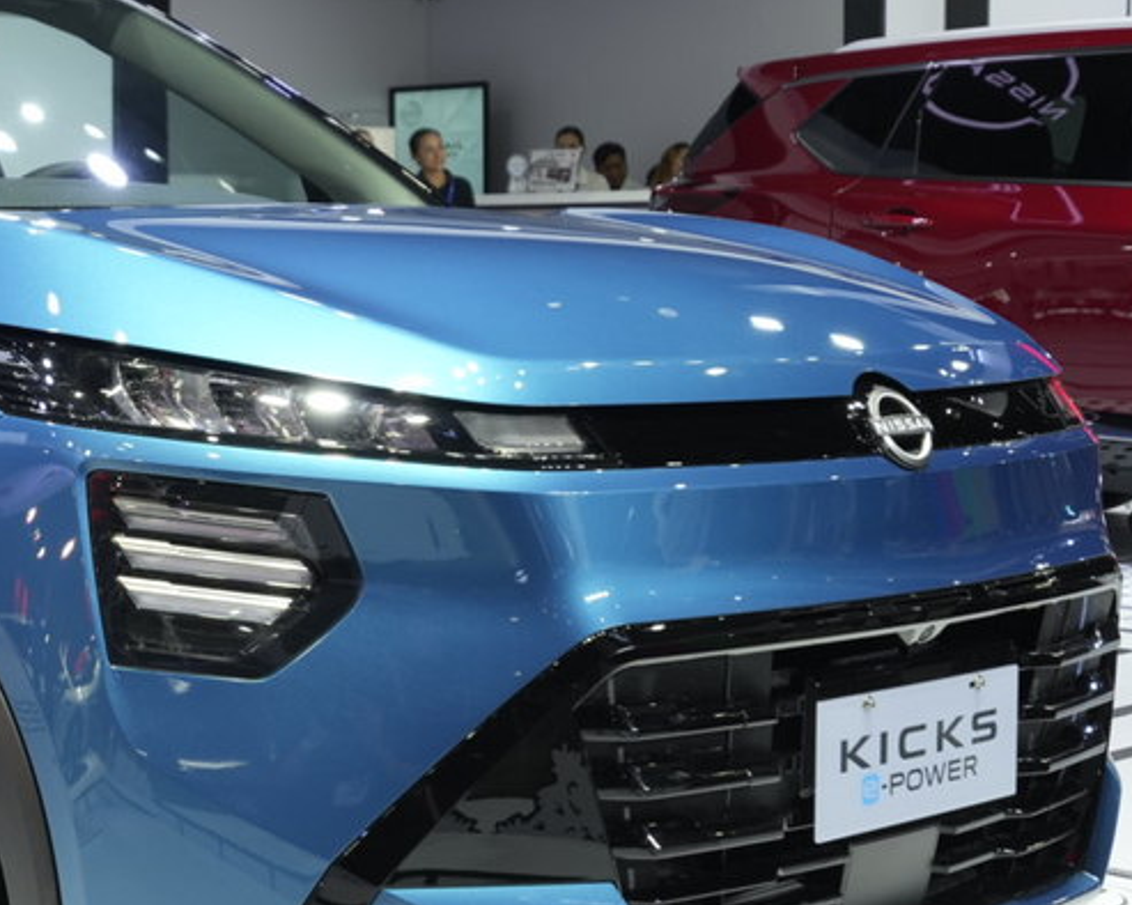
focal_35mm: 80
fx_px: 2679
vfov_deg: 19.2
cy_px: 379
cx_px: -37
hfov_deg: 22.8
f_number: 4
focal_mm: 35
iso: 500
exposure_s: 1/80
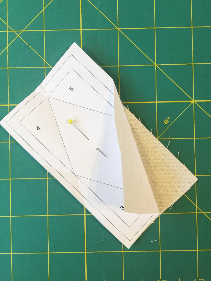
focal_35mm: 29
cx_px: 106
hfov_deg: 48.2
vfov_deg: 61.7
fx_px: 236
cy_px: 140
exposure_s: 1/33
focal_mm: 4.2
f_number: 2.2
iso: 64
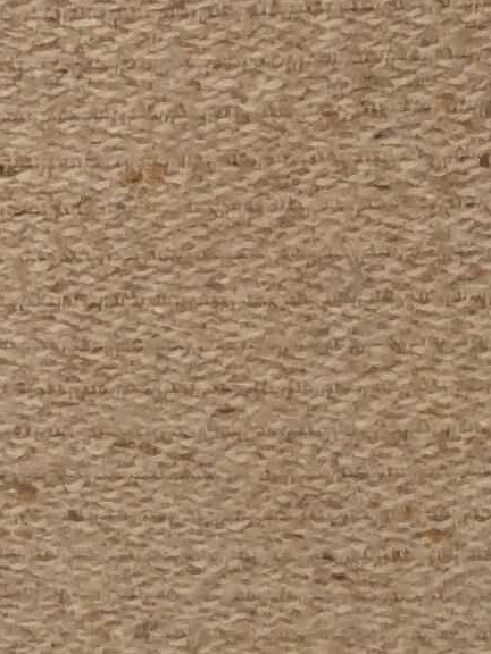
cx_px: -30
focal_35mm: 182
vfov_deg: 10.8
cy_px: 93
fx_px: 3442
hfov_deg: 8.1
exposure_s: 1/50
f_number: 2.4
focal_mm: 4.3
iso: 200
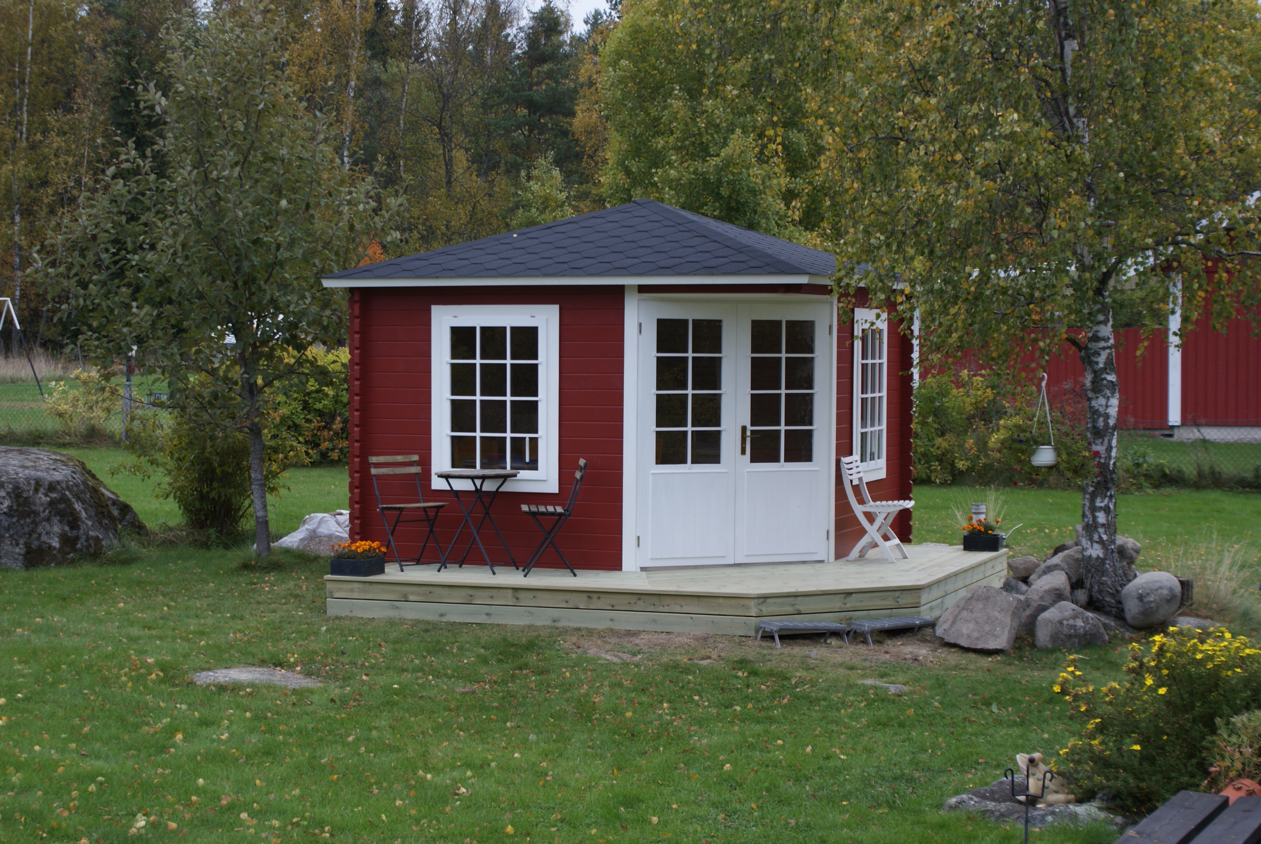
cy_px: 422
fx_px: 2104
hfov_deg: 33.4
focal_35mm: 60
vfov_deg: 22.7
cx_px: 630
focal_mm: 40
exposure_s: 1/80
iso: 125
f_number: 5.6
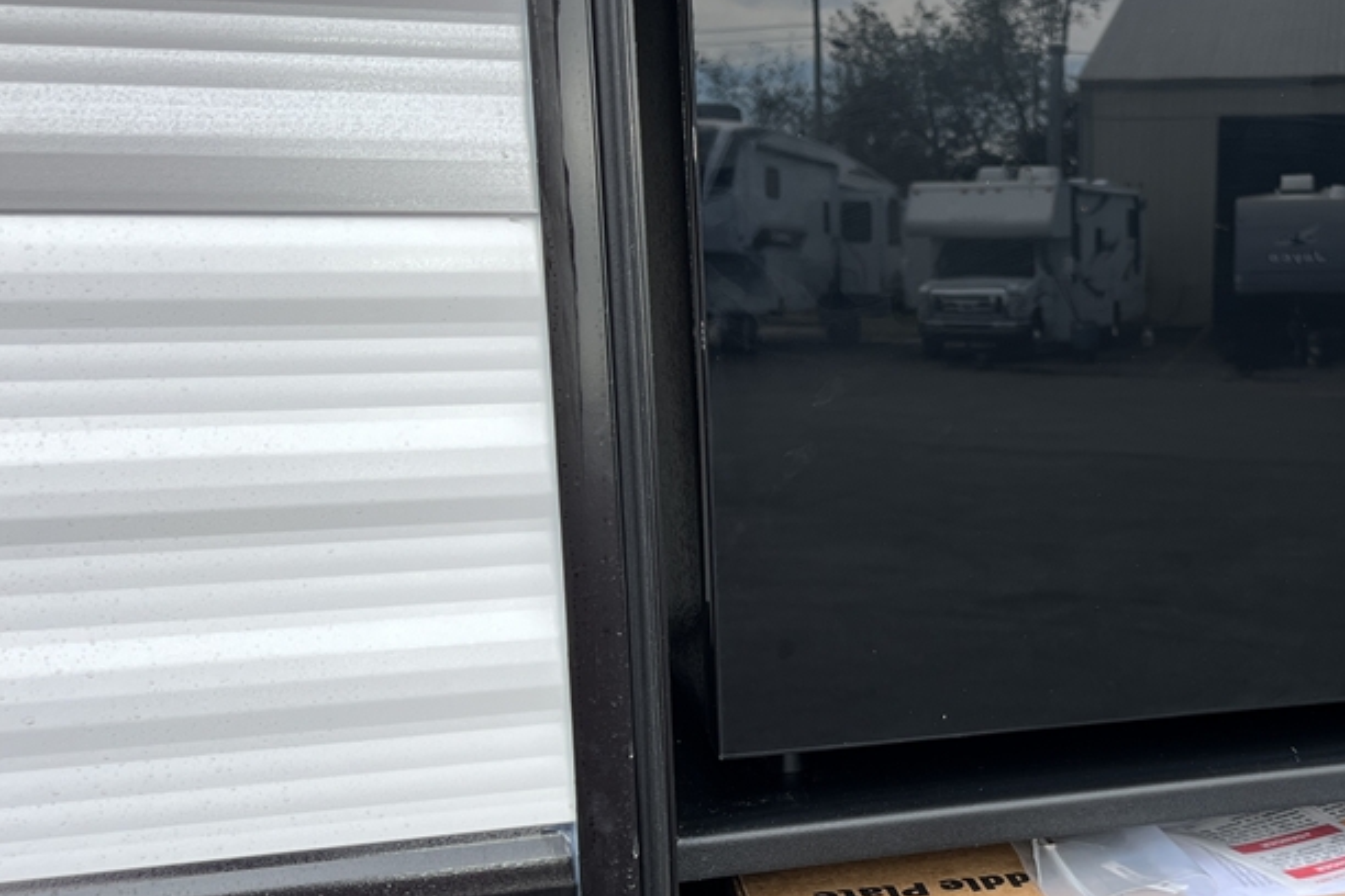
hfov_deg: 35.4
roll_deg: -0.8
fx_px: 1980
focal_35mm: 53
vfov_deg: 25.5
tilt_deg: -12.1
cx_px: 1204
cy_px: 553
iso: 50
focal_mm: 5.7
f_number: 1.5
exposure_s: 1/1377
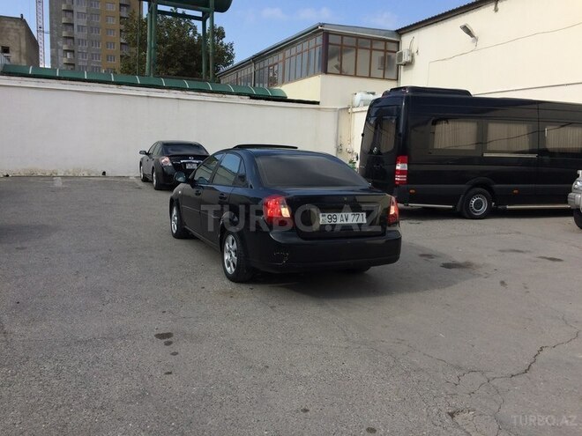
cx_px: 291
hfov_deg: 61.7
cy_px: 218
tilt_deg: -8.9
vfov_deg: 48.2
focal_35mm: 29
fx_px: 488
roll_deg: -2.1
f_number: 2.2
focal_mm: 4.15
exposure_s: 1/1866
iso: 32
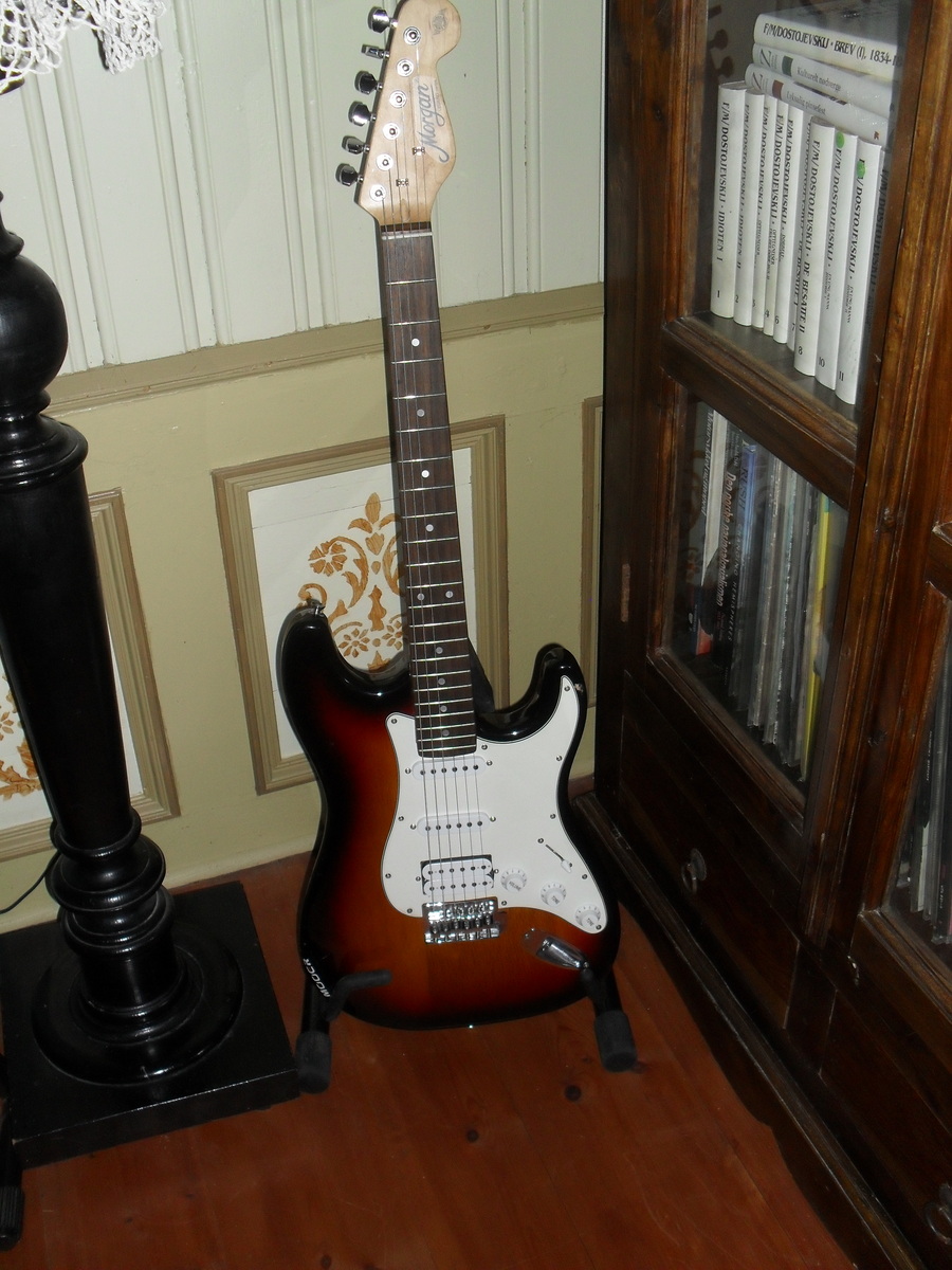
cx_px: 476
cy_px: 635
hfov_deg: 40.7
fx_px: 1283
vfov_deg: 52.6
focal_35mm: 35
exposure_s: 1/45
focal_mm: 6.3
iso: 200
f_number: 3.2
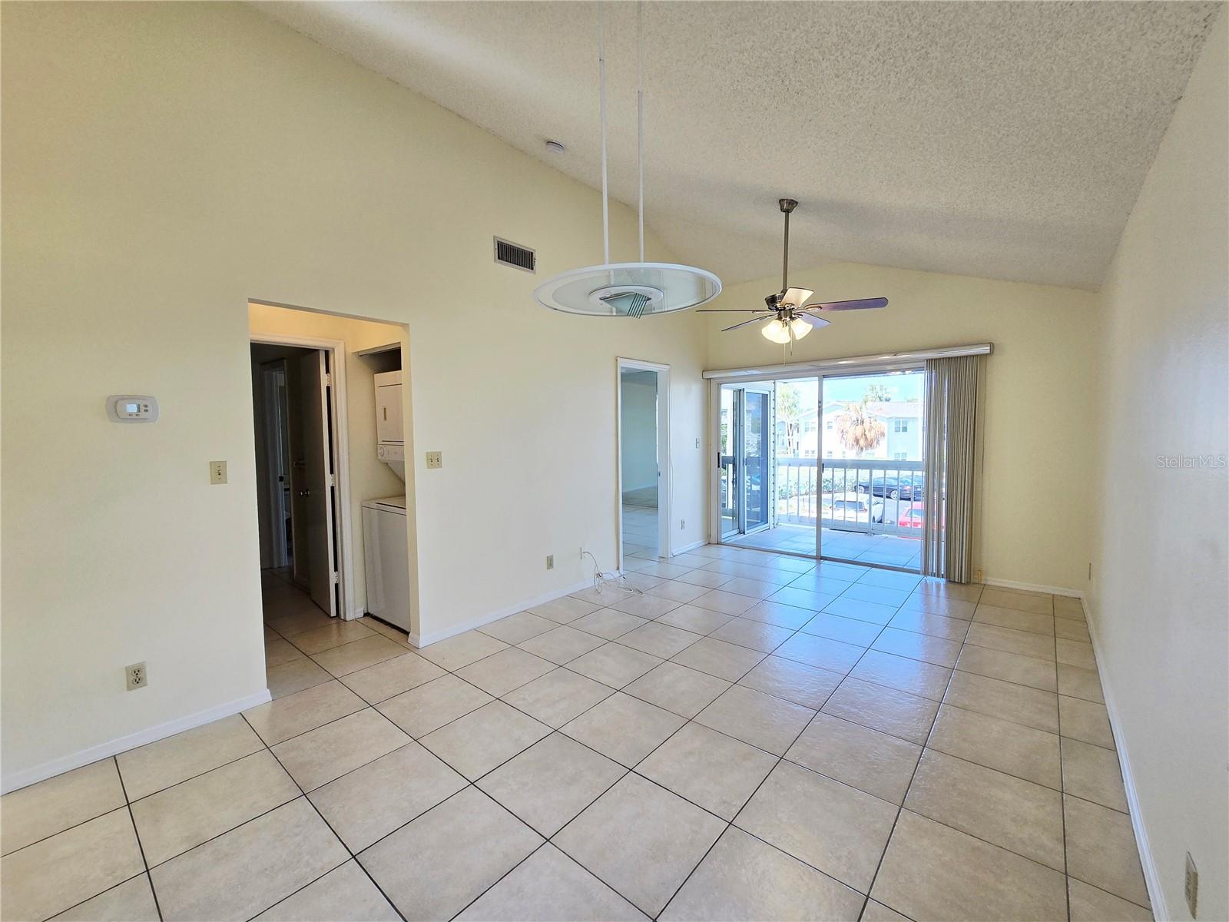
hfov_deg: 106.2
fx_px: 462
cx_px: 614
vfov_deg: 89.9
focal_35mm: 13
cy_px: 461
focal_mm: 2.2
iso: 50
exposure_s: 1/120
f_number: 2.2
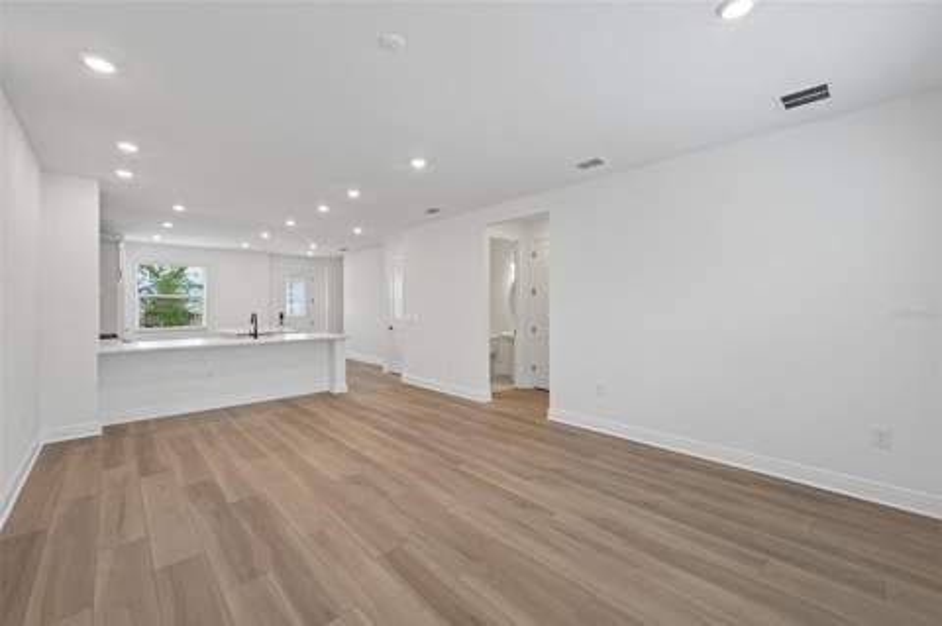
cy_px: 313
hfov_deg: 104.3
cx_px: 471
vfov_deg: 81.1
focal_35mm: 14
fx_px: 366
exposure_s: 1/50
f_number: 8
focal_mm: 14
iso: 400
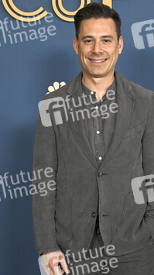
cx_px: 101
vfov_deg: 21.8
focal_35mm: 98
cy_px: 147
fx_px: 713
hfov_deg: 12.3
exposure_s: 1/320
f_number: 5.6
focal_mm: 83
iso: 2000
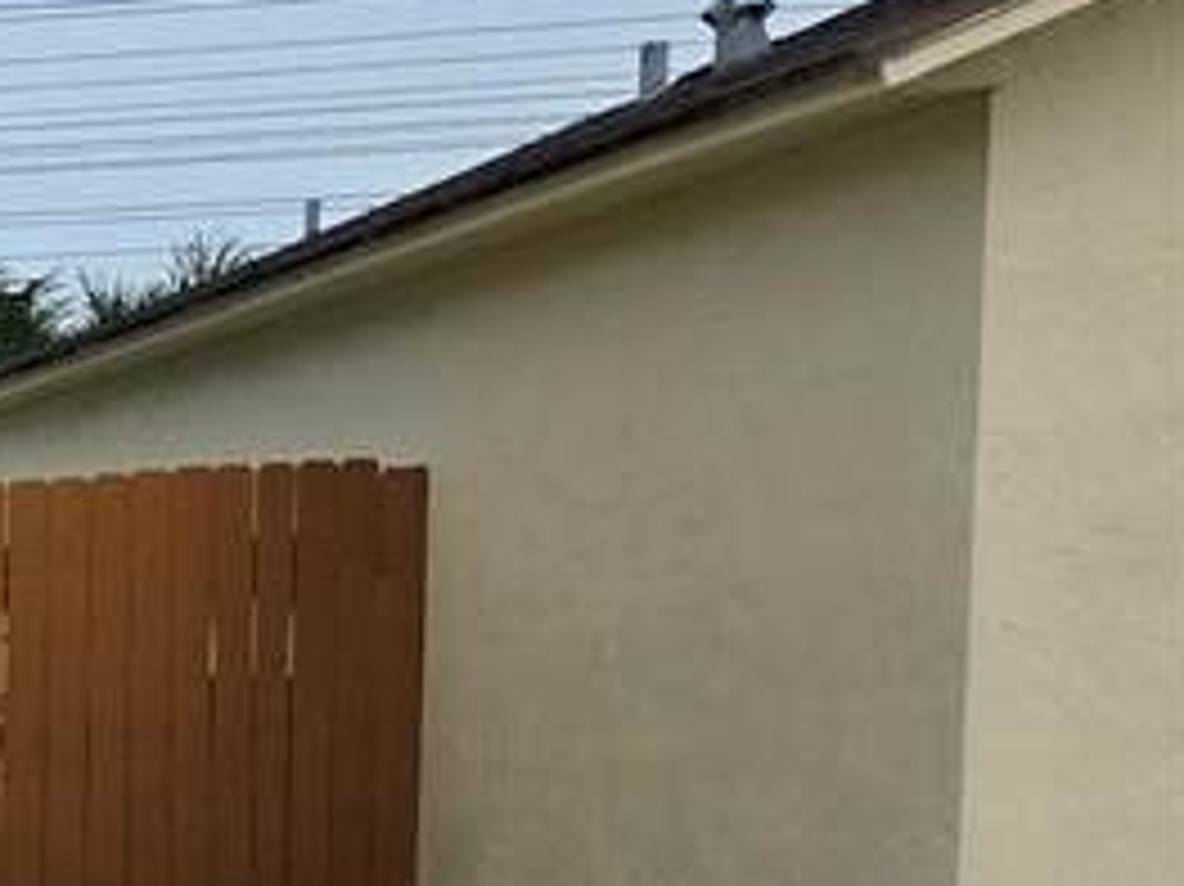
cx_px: -1684
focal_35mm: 112
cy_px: 940
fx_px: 3829
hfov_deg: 13.1
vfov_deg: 13.0
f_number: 1.8
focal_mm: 5.4
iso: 25
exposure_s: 1/5000
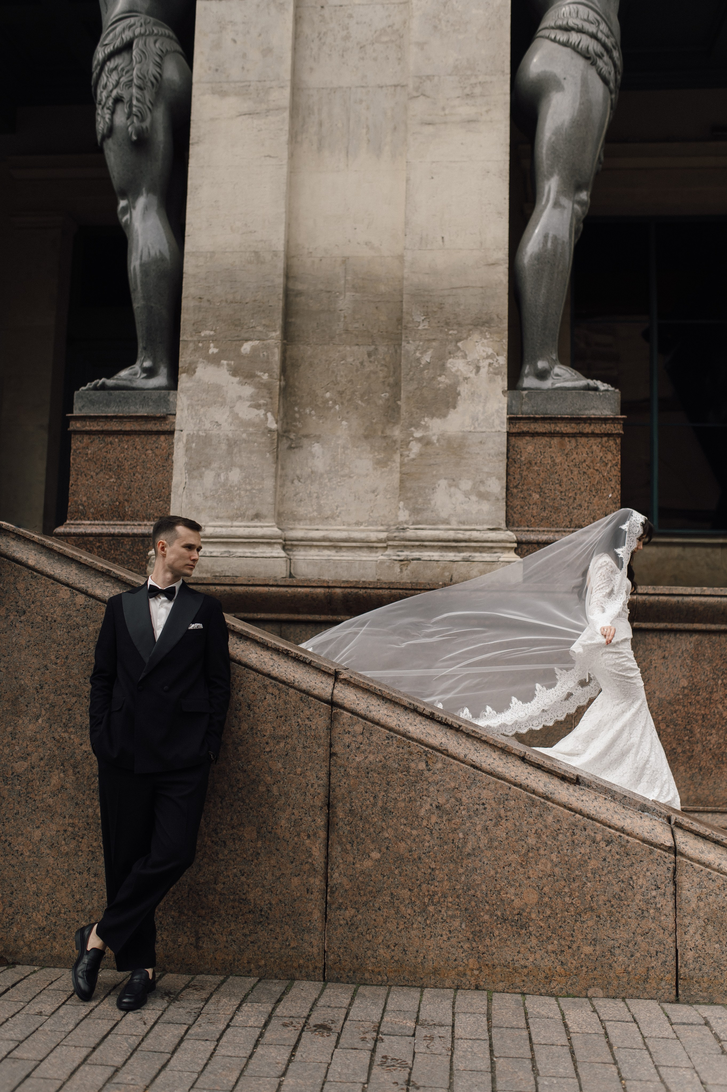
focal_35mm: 35
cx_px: 364
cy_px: 546
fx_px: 1062
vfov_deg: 54.5
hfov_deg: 37.8
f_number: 2.5
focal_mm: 35
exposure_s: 1/6400
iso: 250
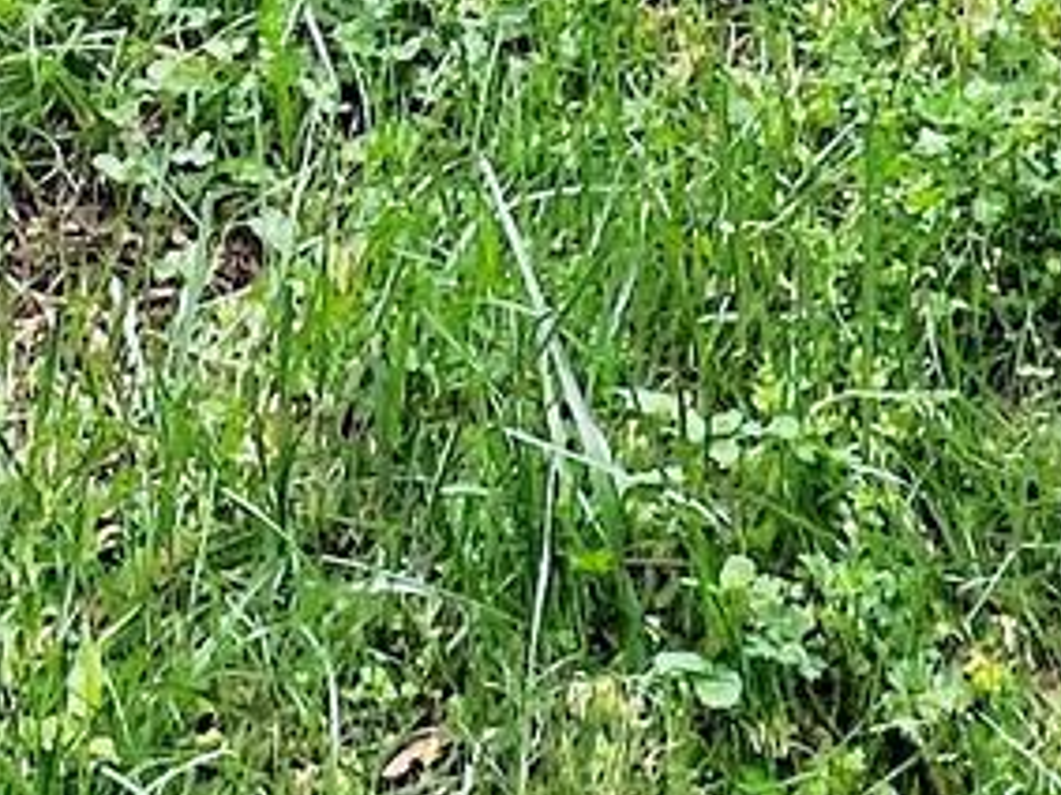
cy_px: -1942
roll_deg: -0.4
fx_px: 2880
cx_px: 341
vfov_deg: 9.5
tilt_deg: -6.5
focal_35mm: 94
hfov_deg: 20.8
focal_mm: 1.57
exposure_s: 1/99
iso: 80
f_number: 1.8
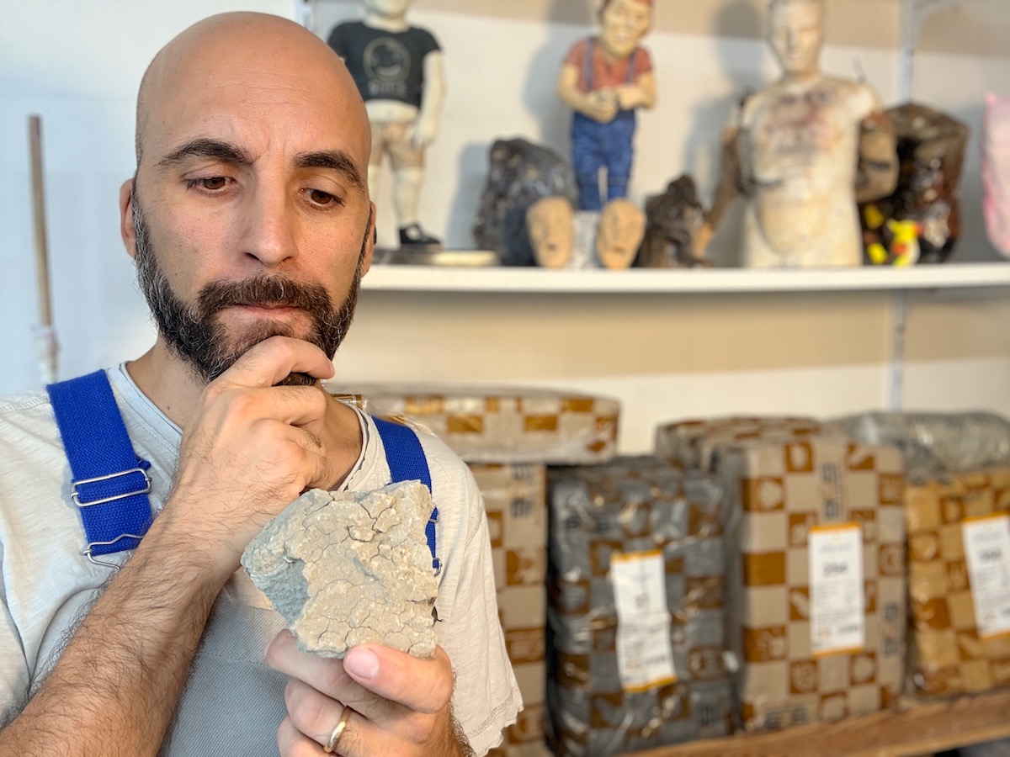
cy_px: 378
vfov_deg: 46.8
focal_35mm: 30
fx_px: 875
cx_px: 505
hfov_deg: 60.0
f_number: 1.9
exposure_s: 1/50
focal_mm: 2.69
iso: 125
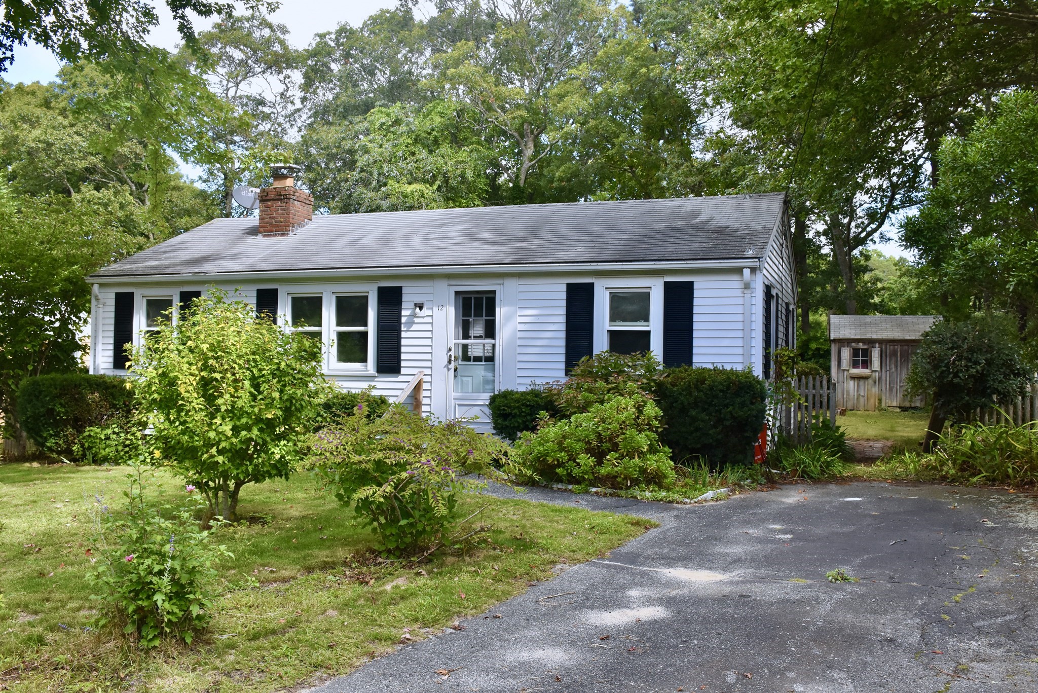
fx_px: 952
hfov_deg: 57.2
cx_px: 519
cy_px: 346
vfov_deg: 40.0
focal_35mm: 33
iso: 800
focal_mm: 22
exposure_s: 1/320
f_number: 8
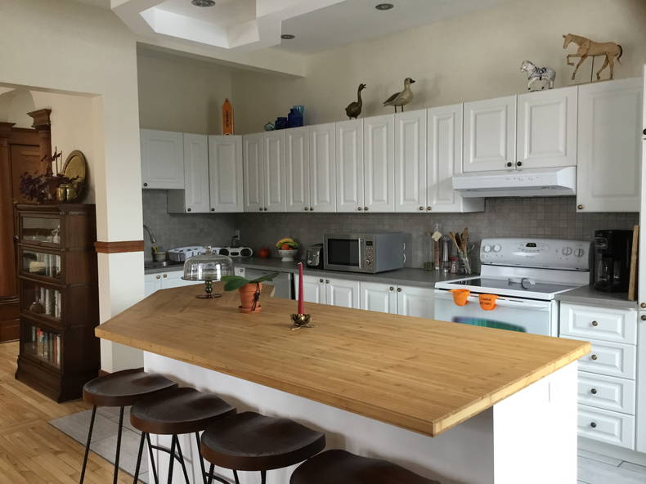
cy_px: 242
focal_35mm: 31
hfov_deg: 58.4
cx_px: 323
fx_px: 578
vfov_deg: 45.4
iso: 80
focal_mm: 3.3
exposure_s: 1/30
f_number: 2.4
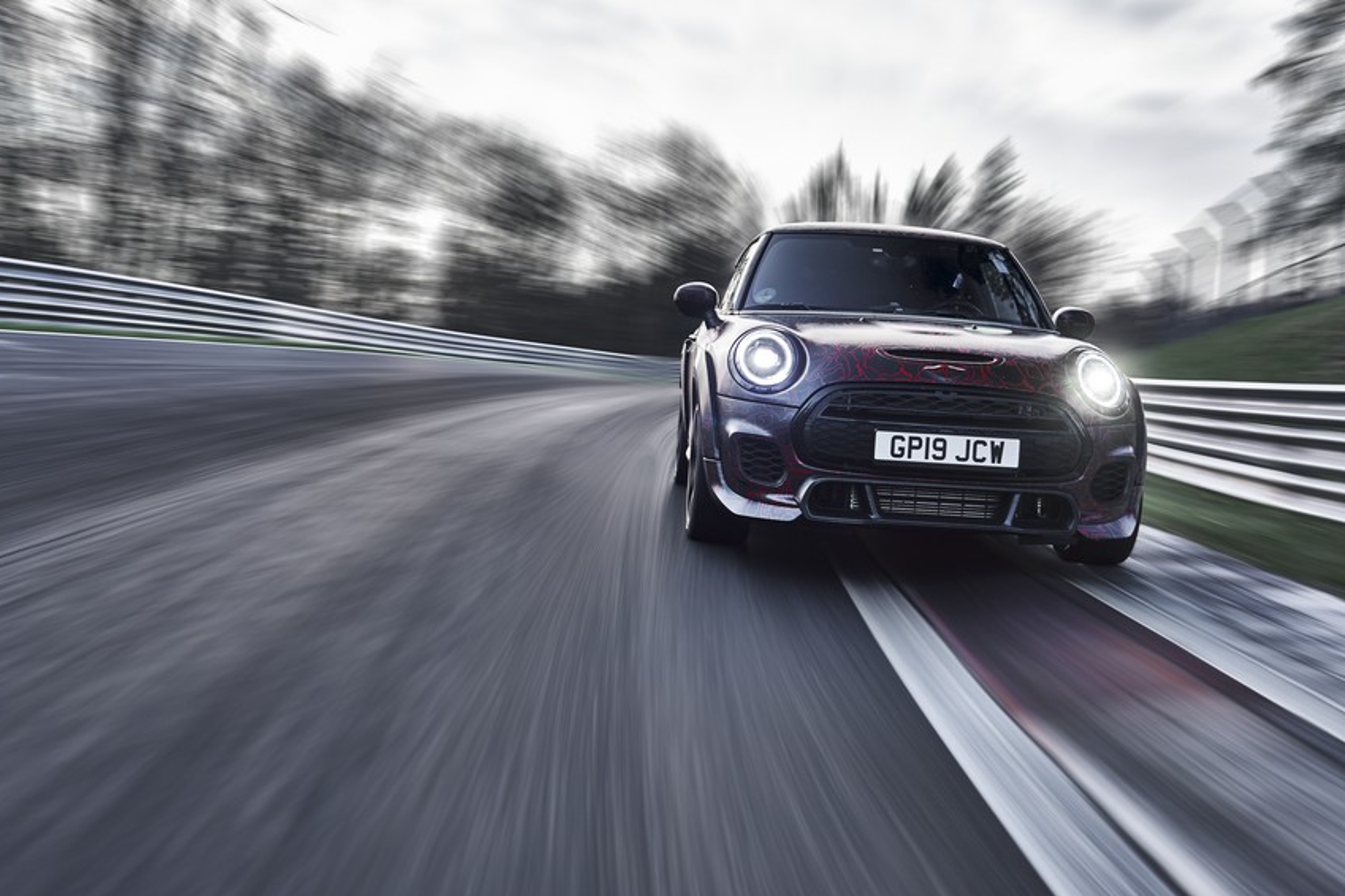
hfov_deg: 47.3
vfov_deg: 32.6
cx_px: 741
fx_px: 1532
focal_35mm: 41
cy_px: 387
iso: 400
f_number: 4
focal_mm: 34
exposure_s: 1/100
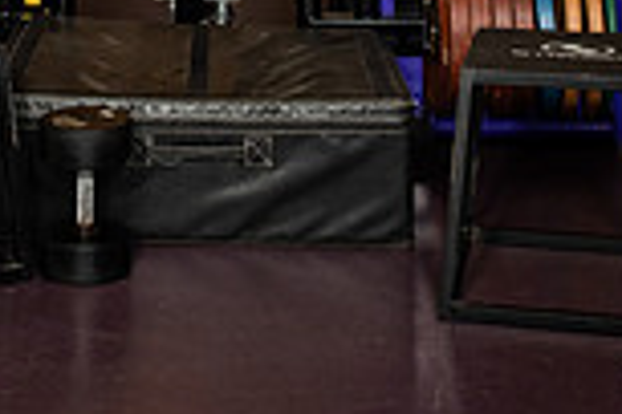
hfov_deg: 20.3
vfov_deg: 11.8
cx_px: 183
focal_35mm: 100
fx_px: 1728
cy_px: -483
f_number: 7.1
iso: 800
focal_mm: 34
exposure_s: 1/250
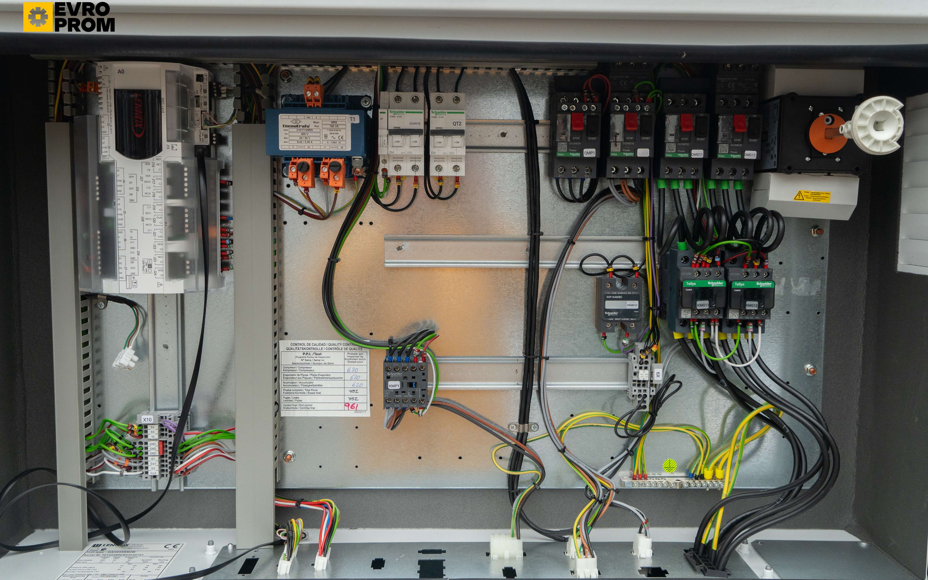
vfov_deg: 38.3
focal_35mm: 33
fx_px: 835
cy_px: 285
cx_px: 465
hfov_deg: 58.1
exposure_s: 1/50
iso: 800
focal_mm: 32
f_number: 7.1
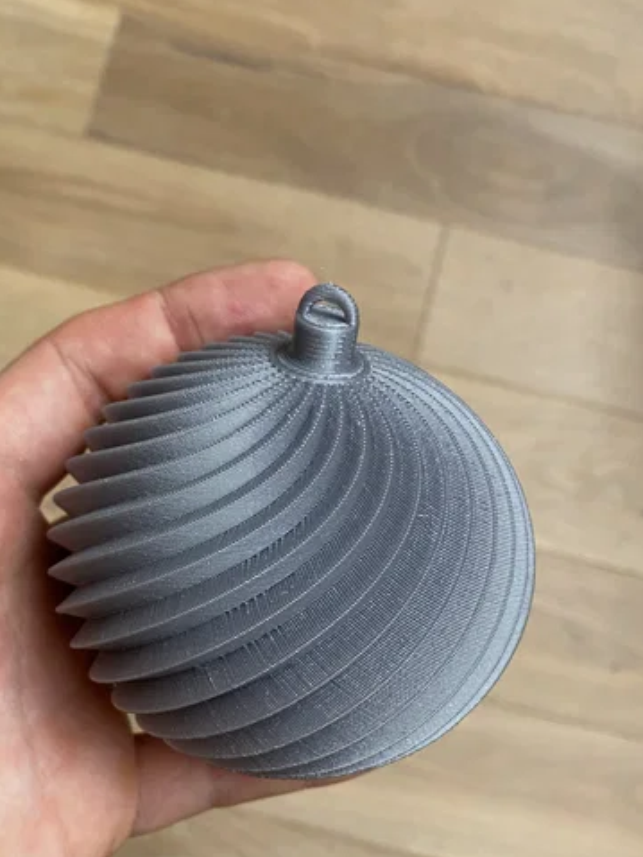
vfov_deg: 53.3
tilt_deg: -82.0
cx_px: 275
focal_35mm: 34
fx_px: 841
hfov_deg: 41.7
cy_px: 539
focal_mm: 4.25
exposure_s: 1/50
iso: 100
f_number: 1.8
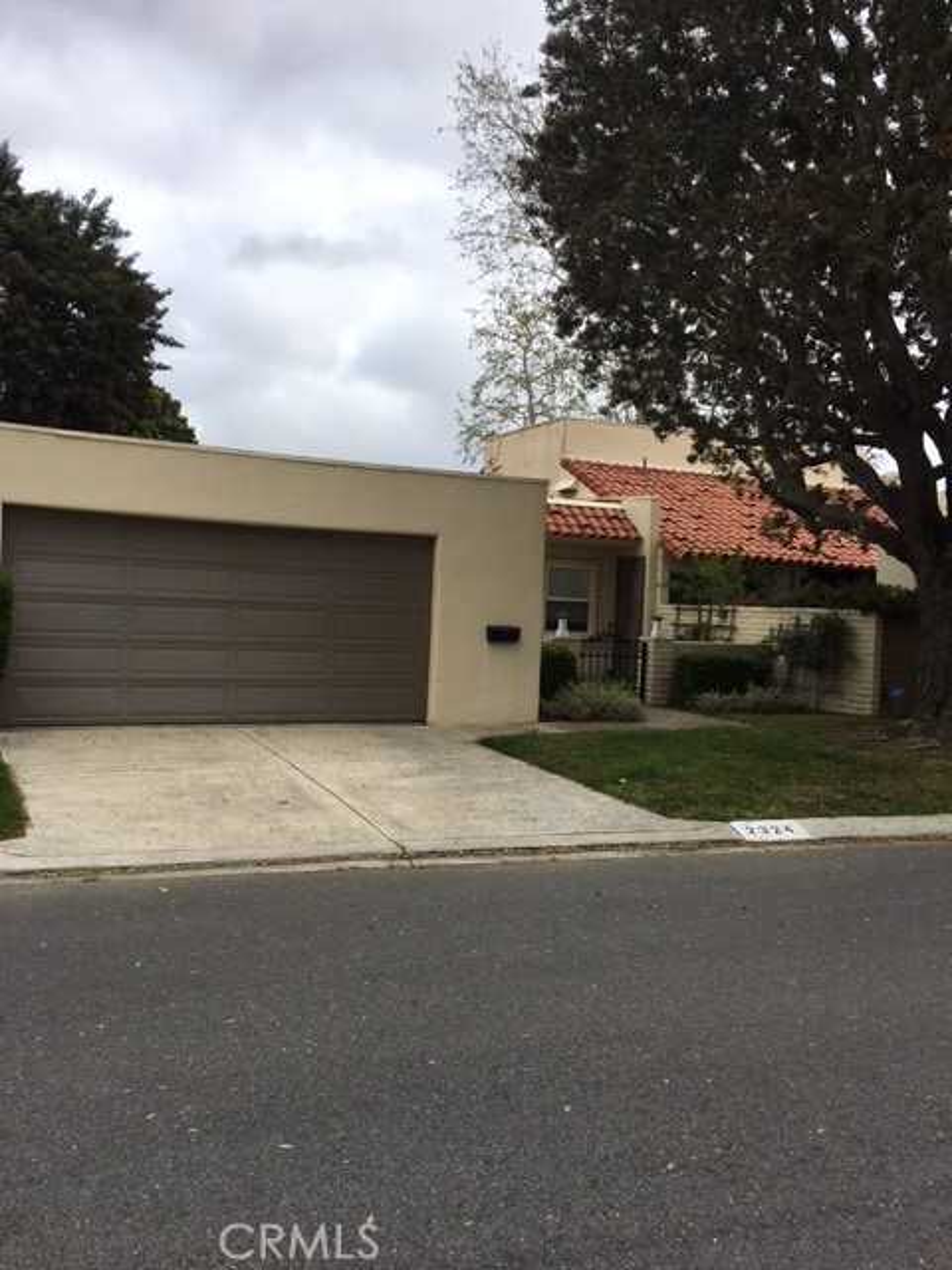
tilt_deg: +0.2
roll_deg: -1.7
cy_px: 635
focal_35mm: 29
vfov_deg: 61.7
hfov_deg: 48.2
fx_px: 1063
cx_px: 476
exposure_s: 1/1099
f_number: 2.2
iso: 25
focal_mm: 4.15
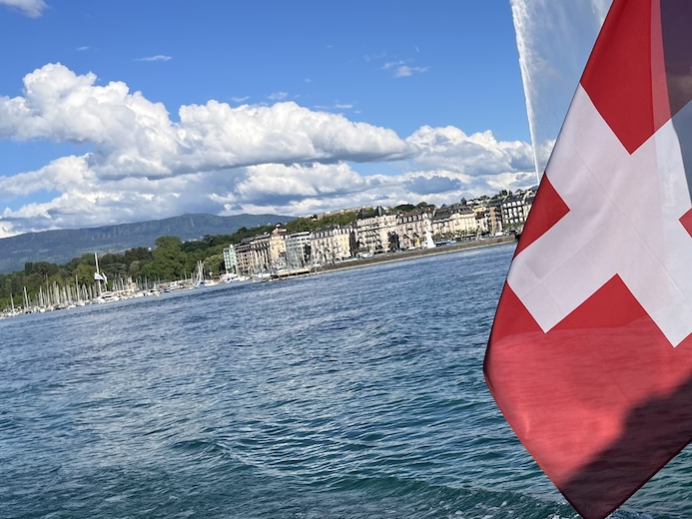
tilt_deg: +3.1
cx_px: 525
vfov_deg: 30.1
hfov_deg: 38.5
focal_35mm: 48
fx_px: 960
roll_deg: +8.8
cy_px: 183
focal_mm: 5.1
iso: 50
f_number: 1.6
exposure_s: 1/5076
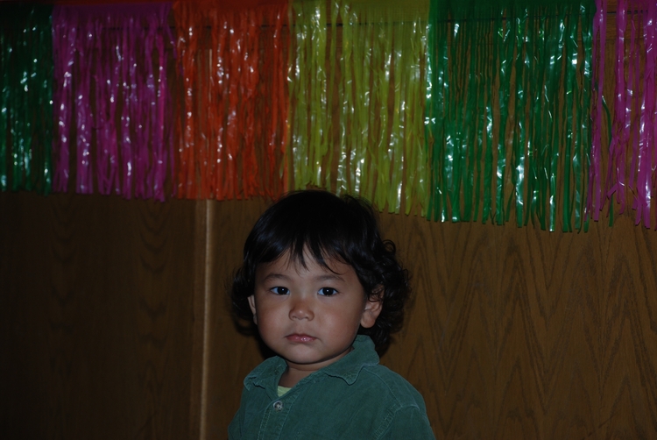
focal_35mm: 135
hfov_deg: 15.2
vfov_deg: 10.2
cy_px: 220
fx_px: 2467
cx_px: 328
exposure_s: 1/60
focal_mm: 90
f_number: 5.6
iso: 200
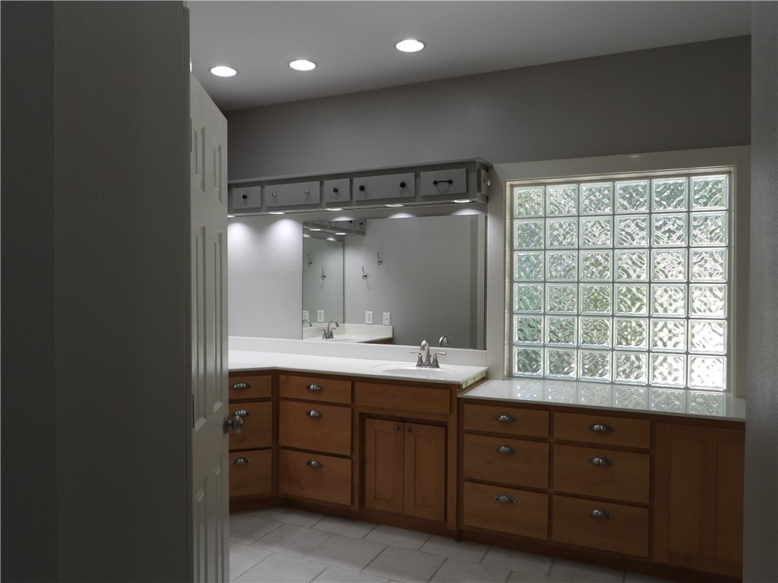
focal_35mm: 26
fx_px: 584
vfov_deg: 53.1
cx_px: 389
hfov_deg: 67.3
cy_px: 292
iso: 100
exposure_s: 1/80
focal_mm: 4.7
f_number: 2.8
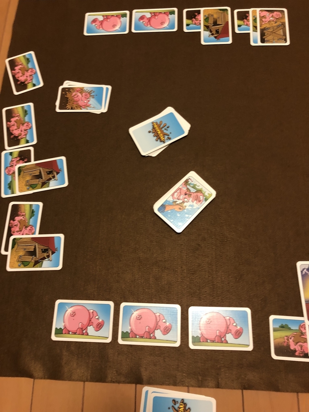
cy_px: 206
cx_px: 154
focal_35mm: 28
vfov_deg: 63.4
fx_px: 333
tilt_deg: -69.4
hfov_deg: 49.7
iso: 80
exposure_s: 1/17
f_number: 1.8
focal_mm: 3.99
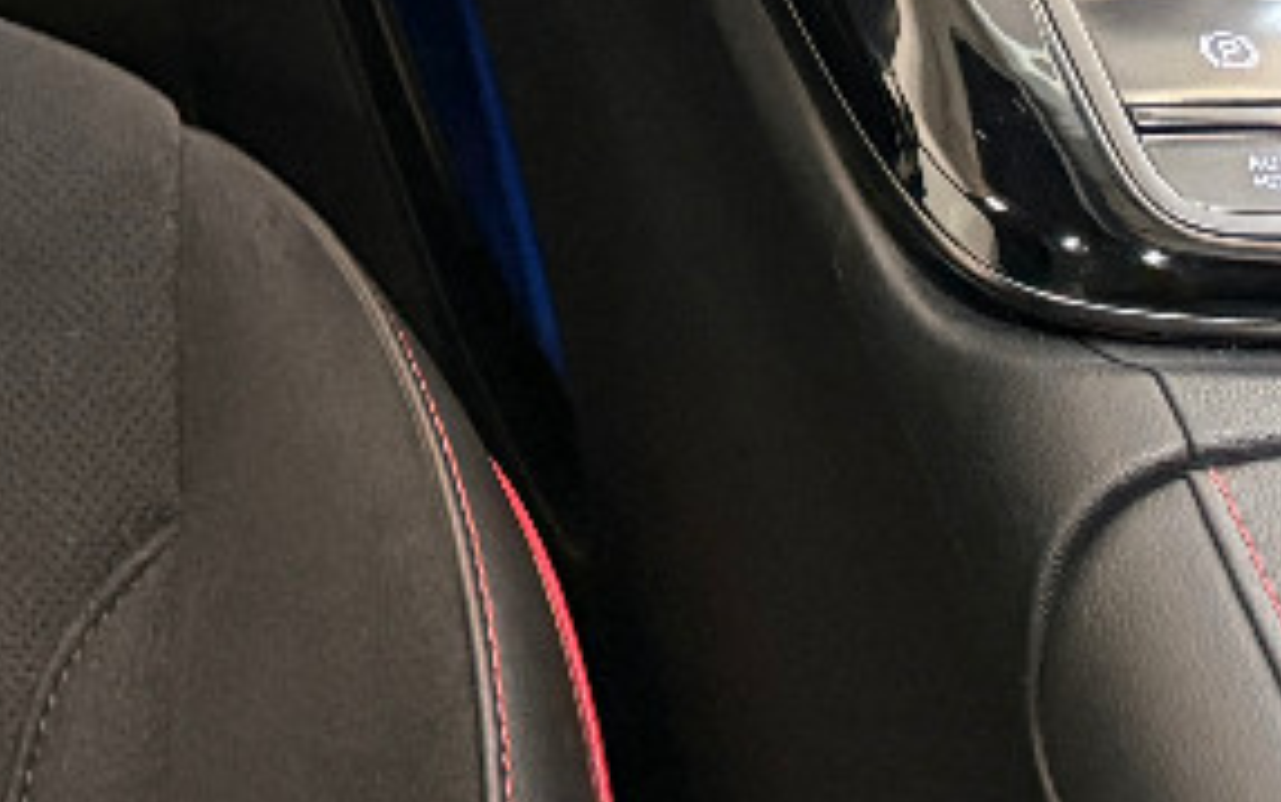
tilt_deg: -35.0
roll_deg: +0.4
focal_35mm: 128
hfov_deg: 14.9
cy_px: -1075
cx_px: -752
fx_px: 4470
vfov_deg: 9.3
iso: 1000
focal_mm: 6.76
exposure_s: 1/33
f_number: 1.78
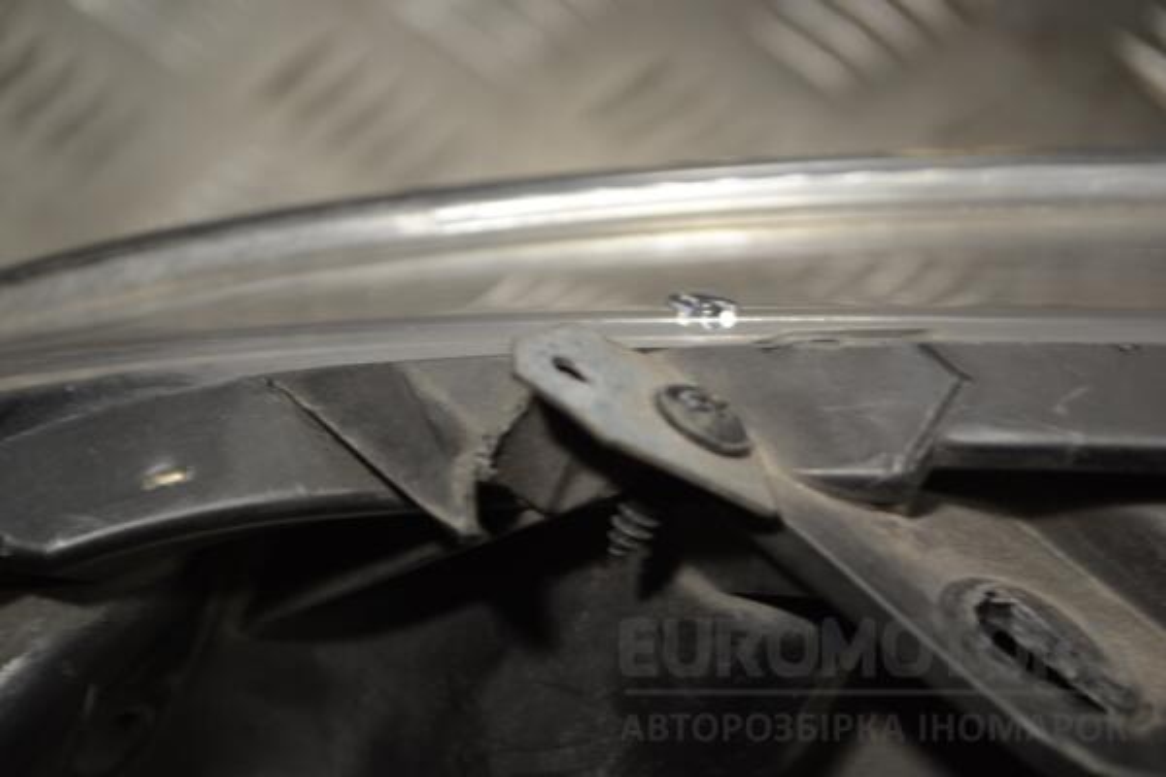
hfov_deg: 24.6
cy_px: 388
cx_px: 583
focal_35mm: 82
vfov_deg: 16.6
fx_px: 2672
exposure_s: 1/30
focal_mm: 55
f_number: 5.6
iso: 180
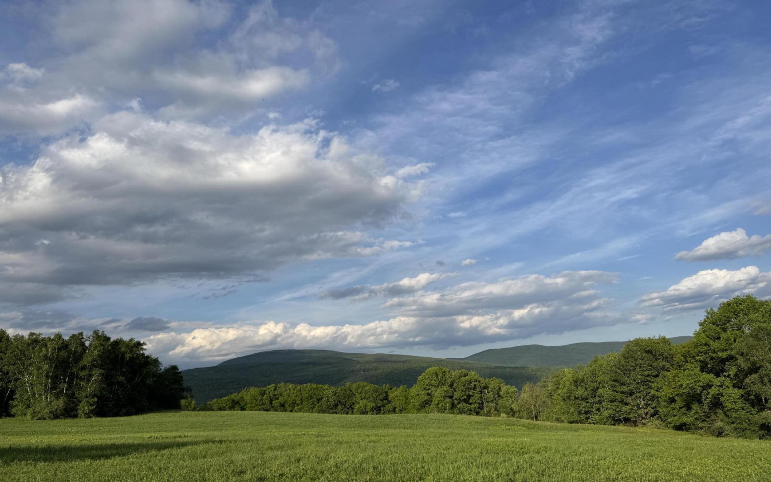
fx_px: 546
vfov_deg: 47.5
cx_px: 380
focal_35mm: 26
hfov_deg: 70.4
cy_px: 267
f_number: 1.78
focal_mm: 6.76
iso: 80
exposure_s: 1/4950
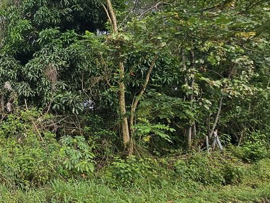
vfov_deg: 45.1
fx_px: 242
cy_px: 78
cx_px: -40
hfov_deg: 42.7
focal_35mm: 31
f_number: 2.2
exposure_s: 1/922
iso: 50
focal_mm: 2.2
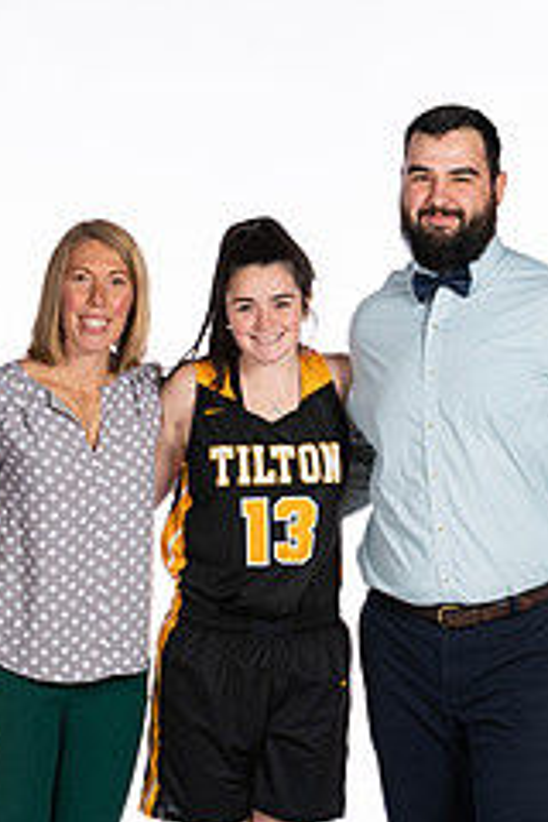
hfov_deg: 6.3
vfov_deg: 9.4
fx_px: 5000
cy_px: 589
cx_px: 295
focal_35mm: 219
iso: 100
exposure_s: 1/100
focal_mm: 78
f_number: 5.6
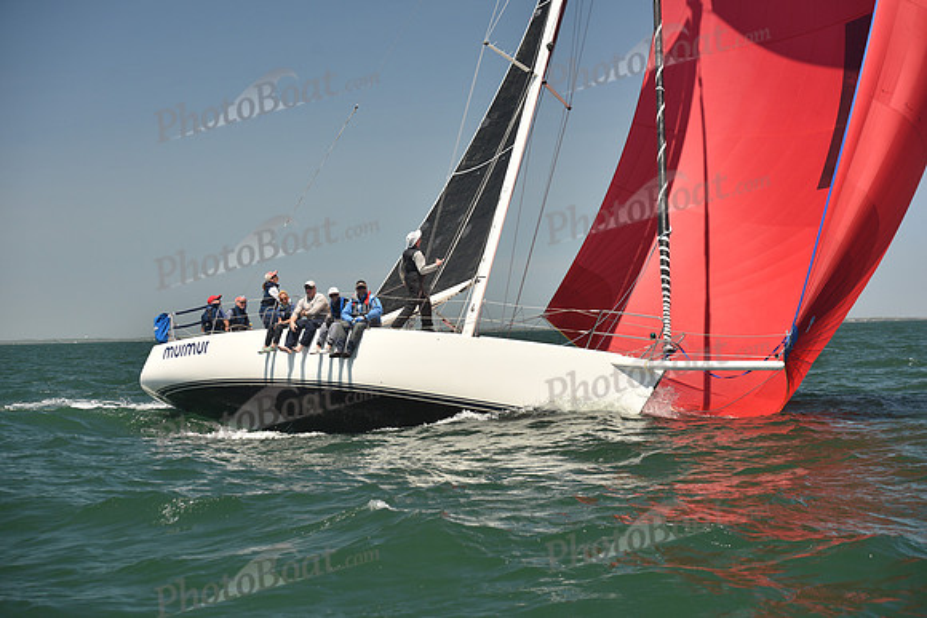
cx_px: 464
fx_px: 1803
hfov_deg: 28.8
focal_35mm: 70
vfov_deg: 19.5
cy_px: 309
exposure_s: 1/800
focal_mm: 70
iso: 250
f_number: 5
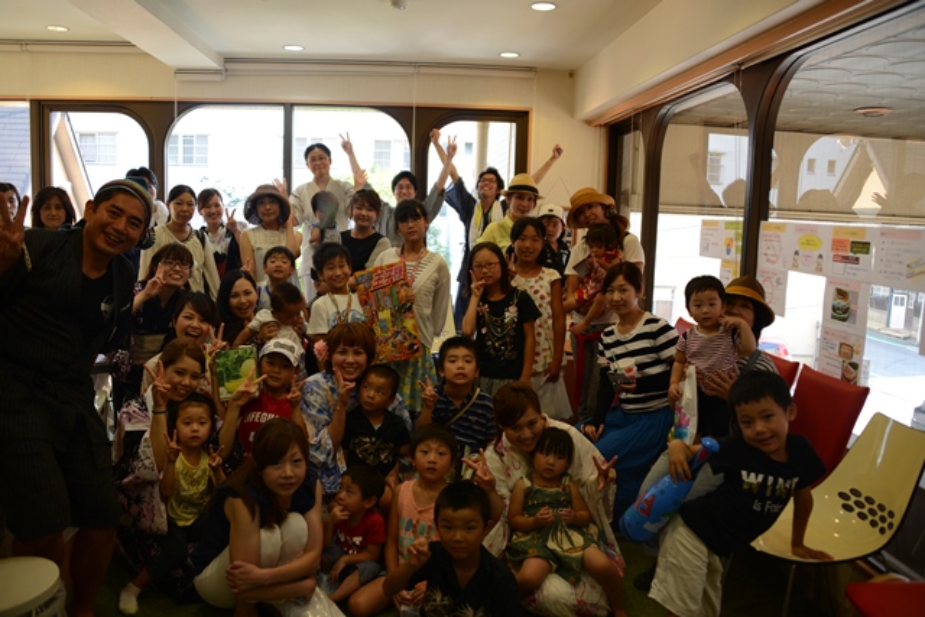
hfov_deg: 65.5
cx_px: 462
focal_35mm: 28
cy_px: 308
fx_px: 720
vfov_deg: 46.4
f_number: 3.5
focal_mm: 28
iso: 100
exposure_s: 1/15
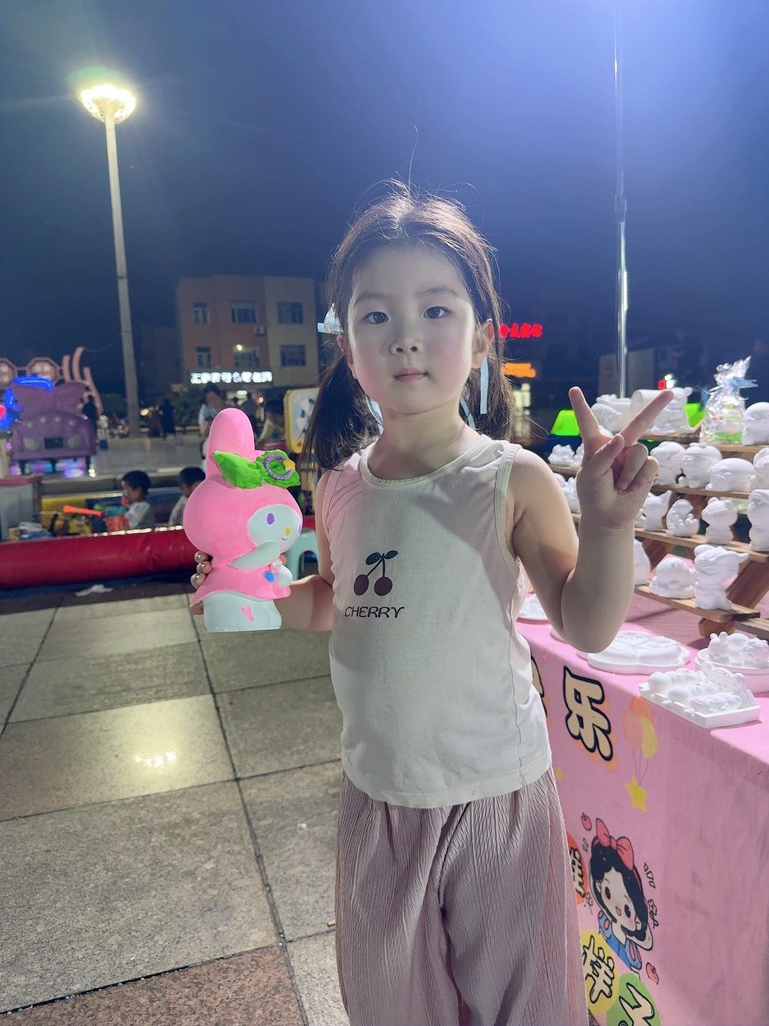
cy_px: 513
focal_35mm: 24
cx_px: 384
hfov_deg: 56.8
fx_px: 711
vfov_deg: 71.6
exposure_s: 1/50
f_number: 1.78
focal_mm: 6.76
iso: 200
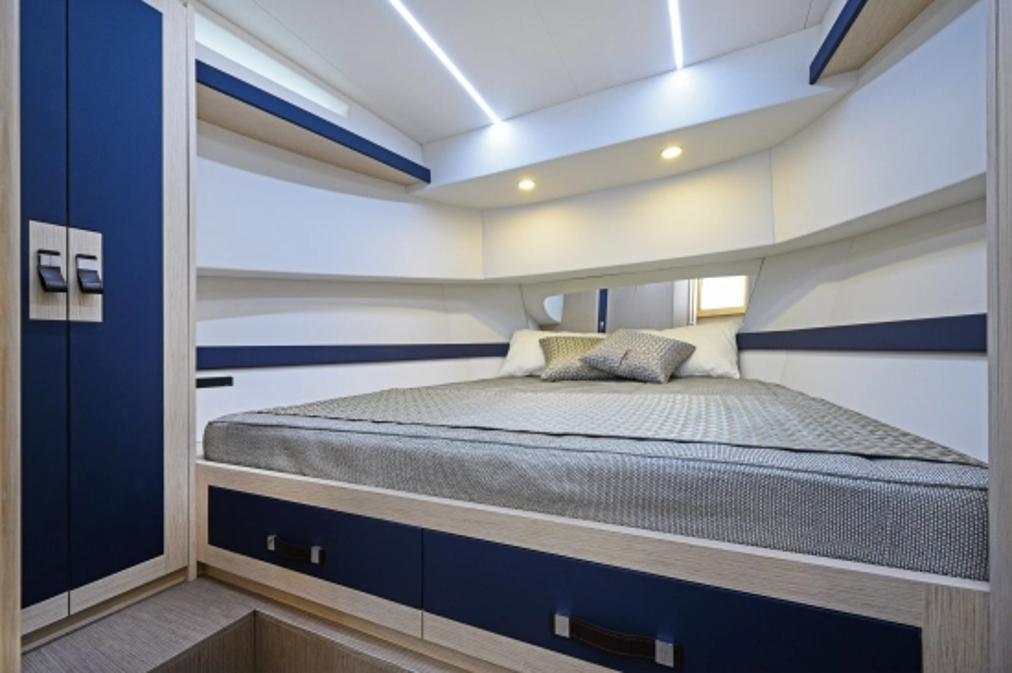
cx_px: 506
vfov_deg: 81.1
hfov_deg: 104.3
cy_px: 336
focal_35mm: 14
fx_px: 393
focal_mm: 14
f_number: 8
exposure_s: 1/20
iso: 800
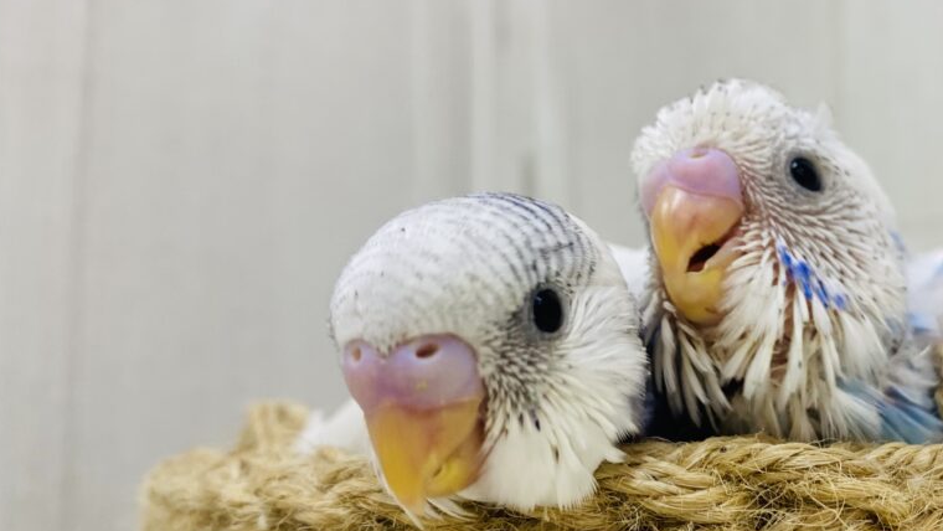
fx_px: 1075
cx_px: 676
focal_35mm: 43
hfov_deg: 46.1
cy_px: 268
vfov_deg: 27.7
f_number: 1.8
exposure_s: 1/100
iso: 100
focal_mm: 4.25
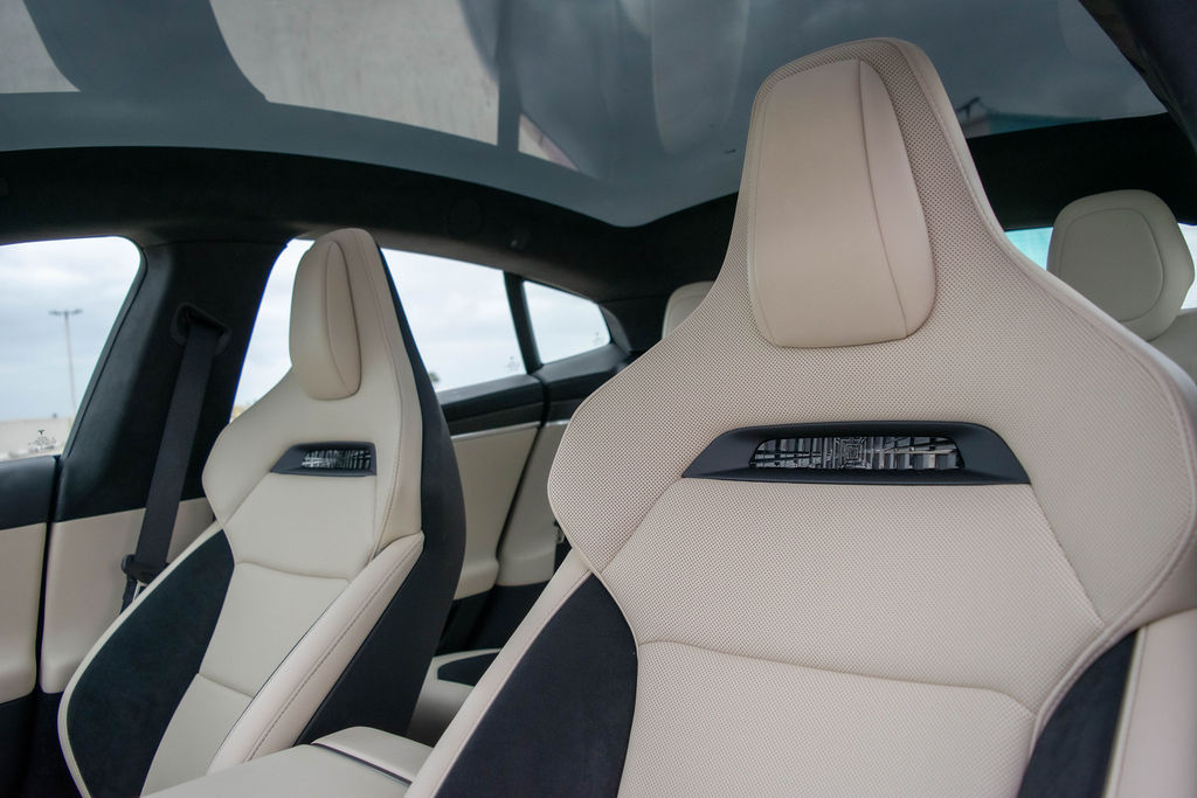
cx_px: 598
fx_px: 898
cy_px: 399
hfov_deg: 67.4
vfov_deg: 47.9
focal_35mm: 27
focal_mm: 18
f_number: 4
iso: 560
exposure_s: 1/1000
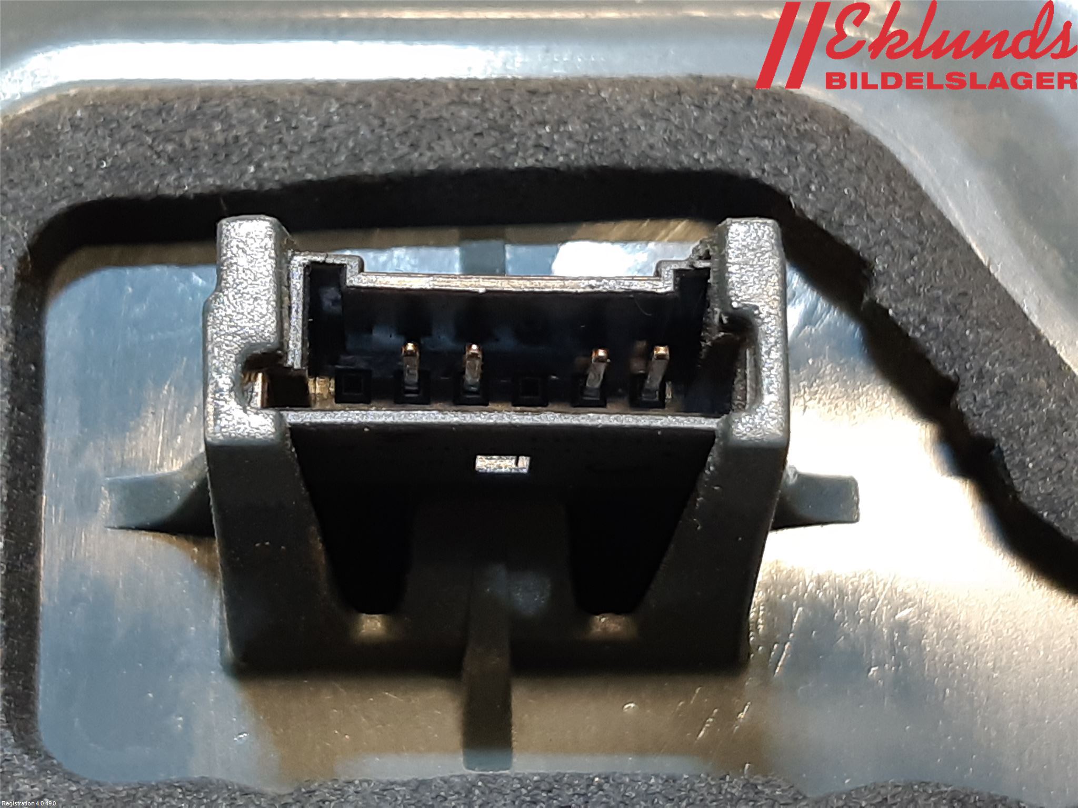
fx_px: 810
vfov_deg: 53.1
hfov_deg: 67.3
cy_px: 404
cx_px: 539
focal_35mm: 26
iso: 100
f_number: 1.7
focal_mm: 3.93
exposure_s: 1/50
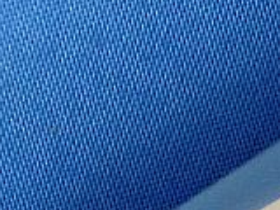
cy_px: 455
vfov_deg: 4.1
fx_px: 2872
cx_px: 124
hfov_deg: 5.6
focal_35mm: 355
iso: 400
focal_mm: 12.7
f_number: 4.7
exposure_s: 1/60
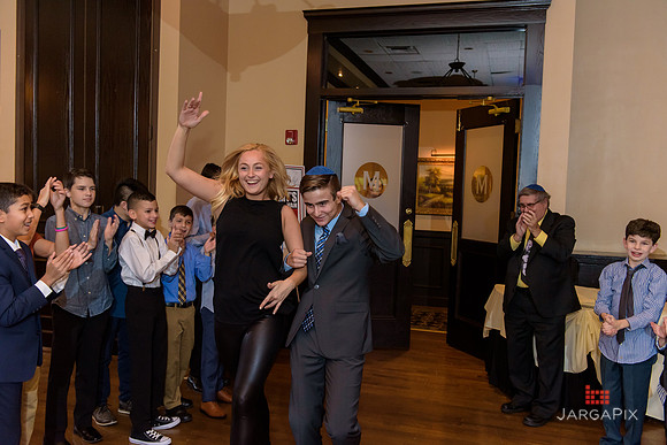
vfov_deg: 41.1
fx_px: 593
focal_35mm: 32
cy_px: 222
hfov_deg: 58.7
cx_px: 334
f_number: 3.2
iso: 1600
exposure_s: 1/125
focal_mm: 32
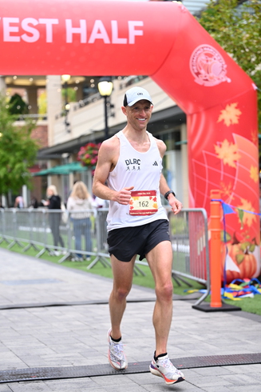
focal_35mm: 83
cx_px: 134
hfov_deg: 16.5
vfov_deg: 24.5
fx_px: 902
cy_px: 204
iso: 1250
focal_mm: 74
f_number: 2.8
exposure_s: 1/1250
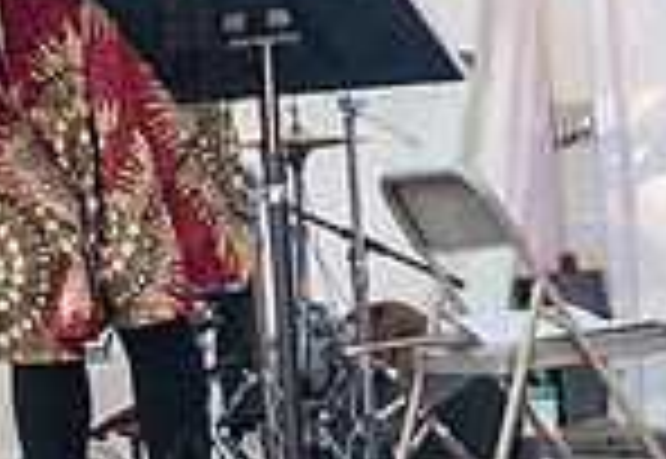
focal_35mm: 173
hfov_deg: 11.6
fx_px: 3234
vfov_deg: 8.1
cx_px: -37
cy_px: -64
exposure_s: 1/400
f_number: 4.5
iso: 1600
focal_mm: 35
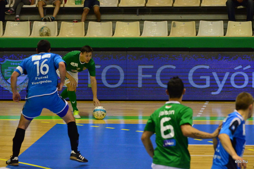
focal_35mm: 255
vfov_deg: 5.4
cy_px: 84
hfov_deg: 8.1
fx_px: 1796
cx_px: 127
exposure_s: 1/500
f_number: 5
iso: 5000
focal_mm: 170
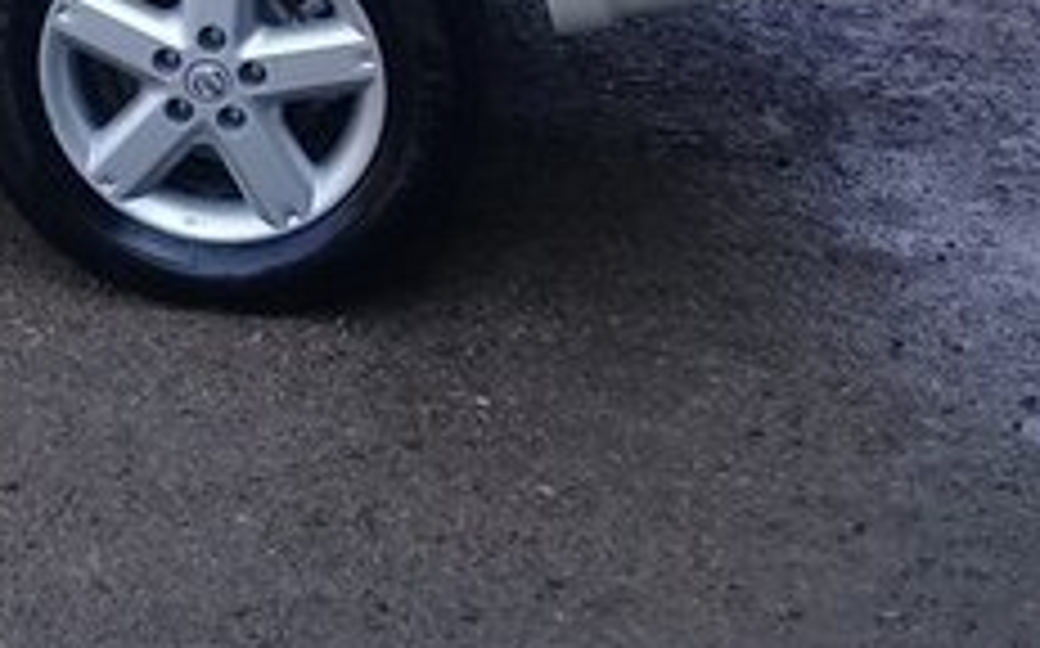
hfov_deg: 20.4
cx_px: -270
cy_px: -164
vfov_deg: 13.4
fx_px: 2662
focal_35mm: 94
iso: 50
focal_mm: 3.3
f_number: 2.2
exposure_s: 1/344
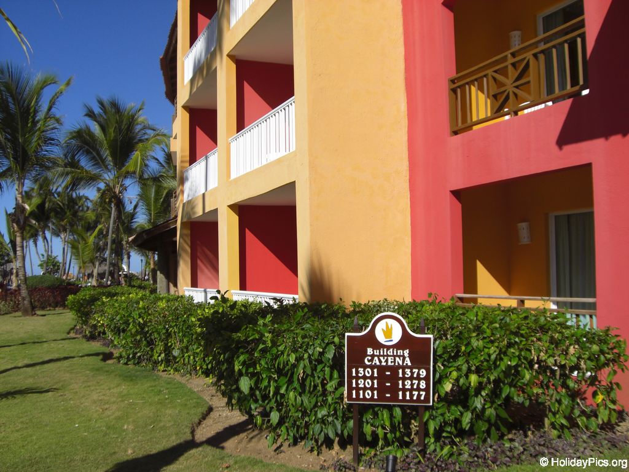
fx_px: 690
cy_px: 236
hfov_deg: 49.0
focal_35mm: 38
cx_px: 314
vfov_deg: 37.7
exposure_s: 1/250
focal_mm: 6.2
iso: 64
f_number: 8
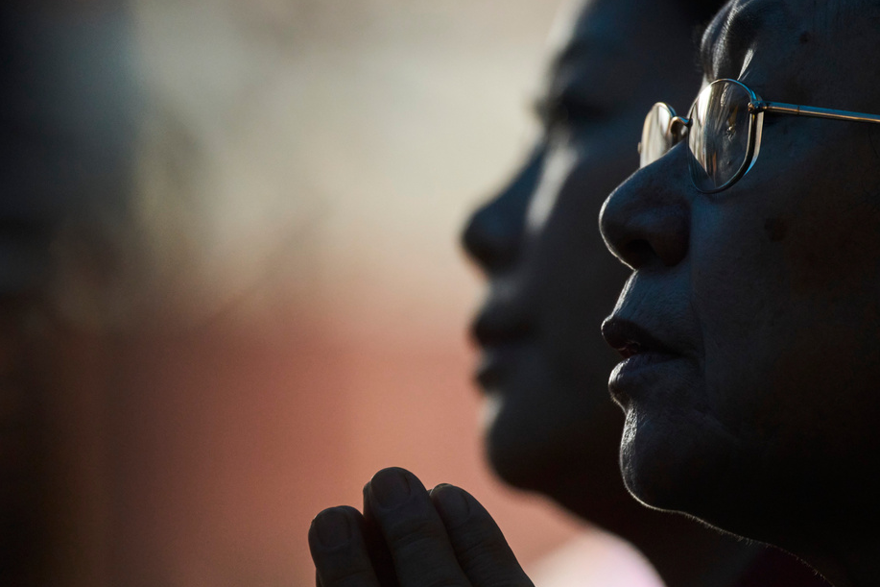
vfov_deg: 2.1
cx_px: 420
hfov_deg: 3.1
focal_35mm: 670
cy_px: 316
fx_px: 16374
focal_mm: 400
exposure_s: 1/400
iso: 1600
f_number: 5.6
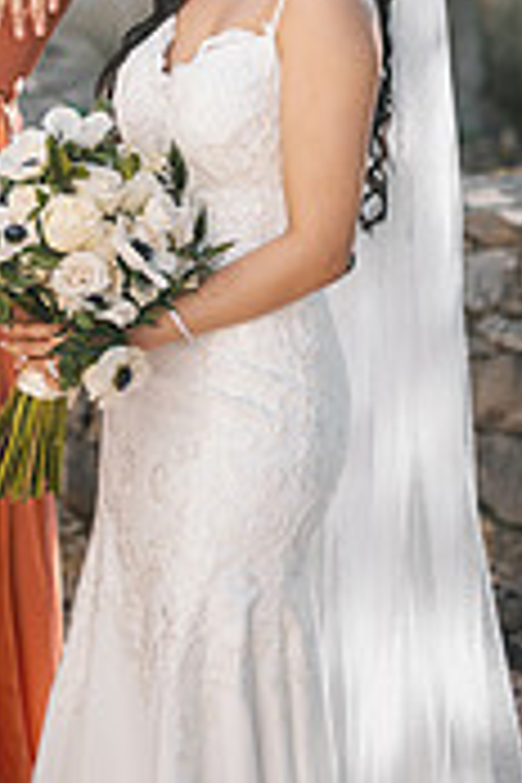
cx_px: 128
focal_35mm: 129
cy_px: 184
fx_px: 2806
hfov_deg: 10.6
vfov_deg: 15.8
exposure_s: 1/2500
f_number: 1.8
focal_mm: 50
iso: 80
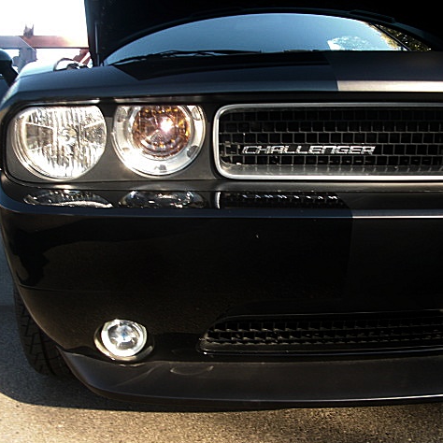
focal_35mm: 43
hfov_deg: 39.2
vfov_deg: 39.2
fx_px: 623
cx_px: 229
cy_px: 223
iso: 50
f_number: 2.8
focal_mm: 6.3
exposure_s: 1/80
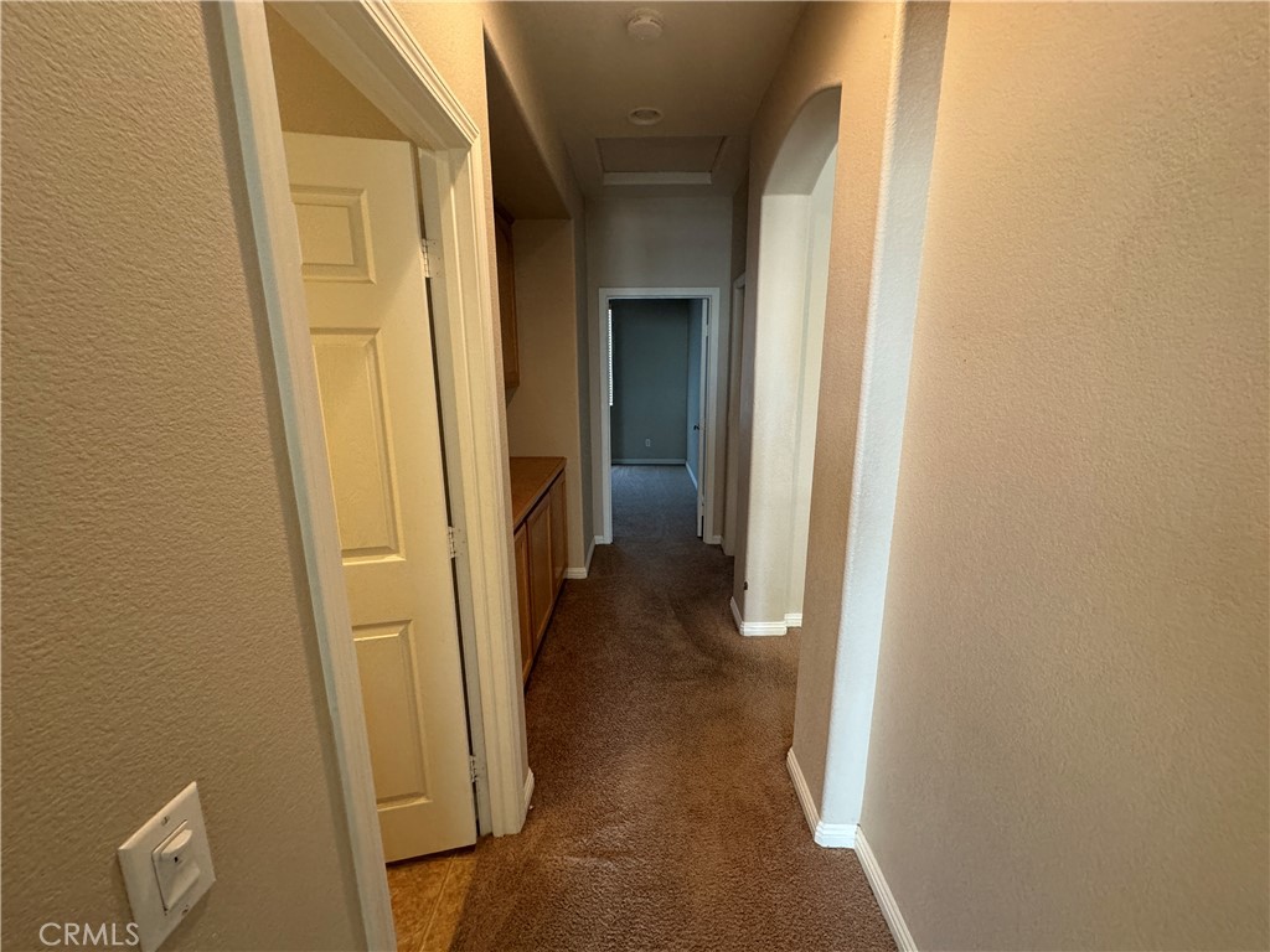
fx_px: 514
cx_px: 635
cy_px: 476
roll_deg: +0.5
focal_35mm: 14
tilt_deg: -10.6
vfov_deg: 85.7
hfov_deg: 102.1
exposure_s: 1/60
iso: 320
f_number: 2.2
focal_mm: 2.22
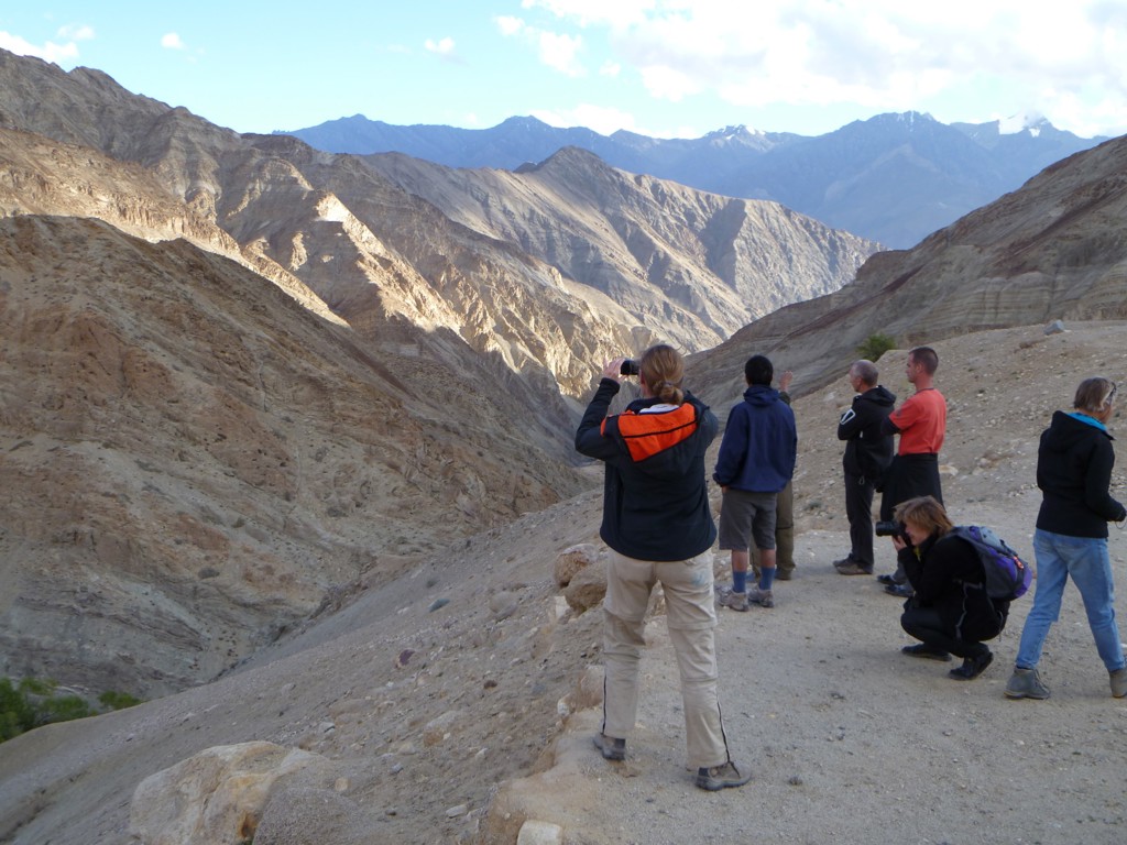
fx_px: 1107
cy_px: 422
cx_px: 564
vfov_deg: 41.8
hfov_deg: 54.0
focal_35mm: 34
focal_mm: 6.1
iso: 80
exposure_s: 1/125
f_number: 3.6
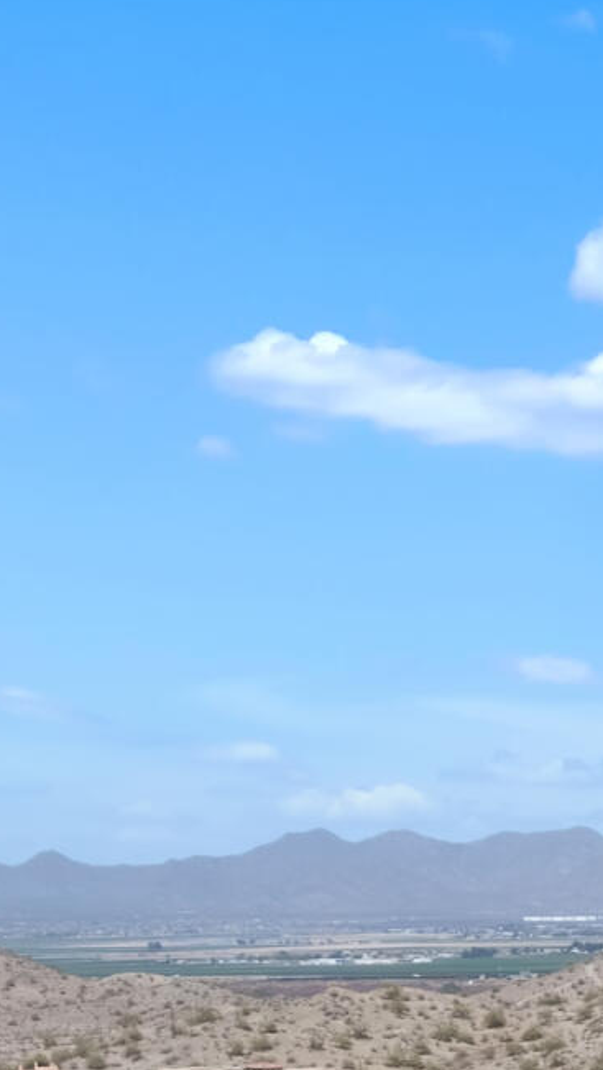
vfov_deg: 18.2
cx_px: 1406
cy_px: 1536
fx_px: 3012
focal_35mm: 106
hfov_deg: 10.1
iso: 100
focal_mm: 8.38
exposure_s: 1/3000
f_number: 2.8
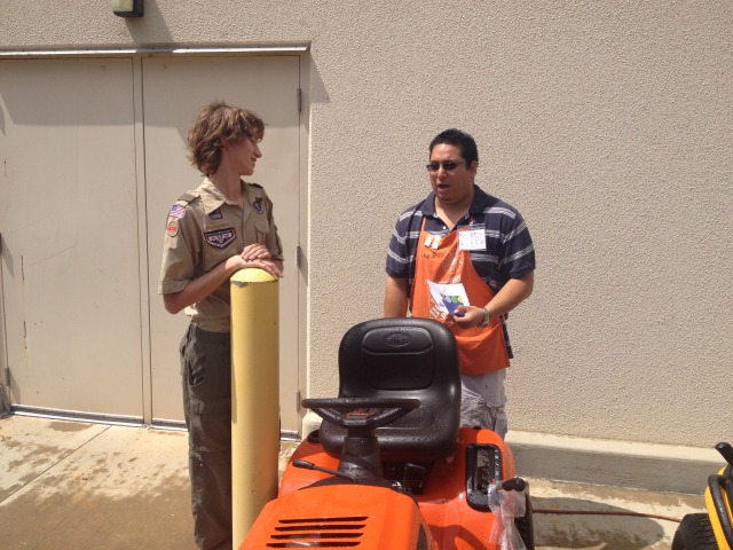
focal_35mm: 35
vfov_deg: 40.7
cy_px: 275
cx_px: 366
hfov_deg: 52.6
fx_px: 741
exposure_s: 1/2045
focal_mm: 4.28
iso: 50
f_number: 2.4
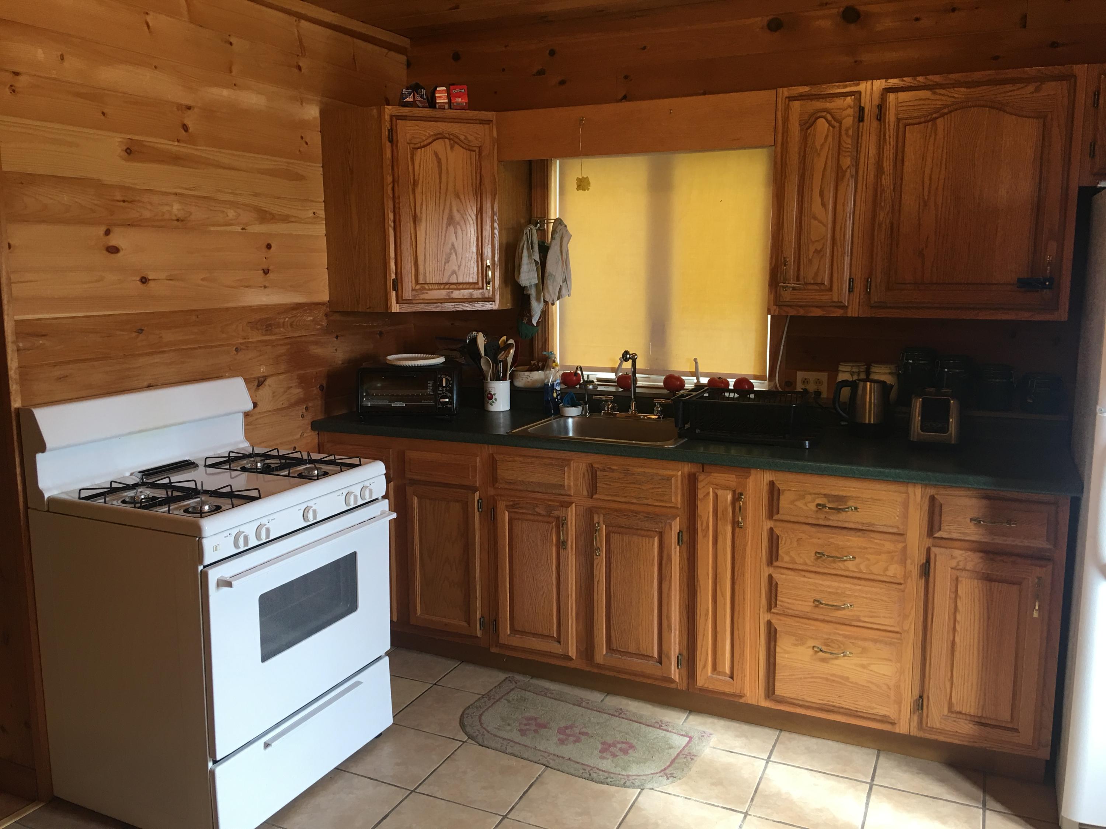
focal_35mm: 29
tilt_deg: -9.0
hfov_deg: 61.7
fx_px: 927
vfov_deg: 48.2
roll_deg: +1.1
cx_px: 553
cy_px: 414
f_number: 2.2
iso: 25
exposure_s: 1/15
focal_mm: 4.15
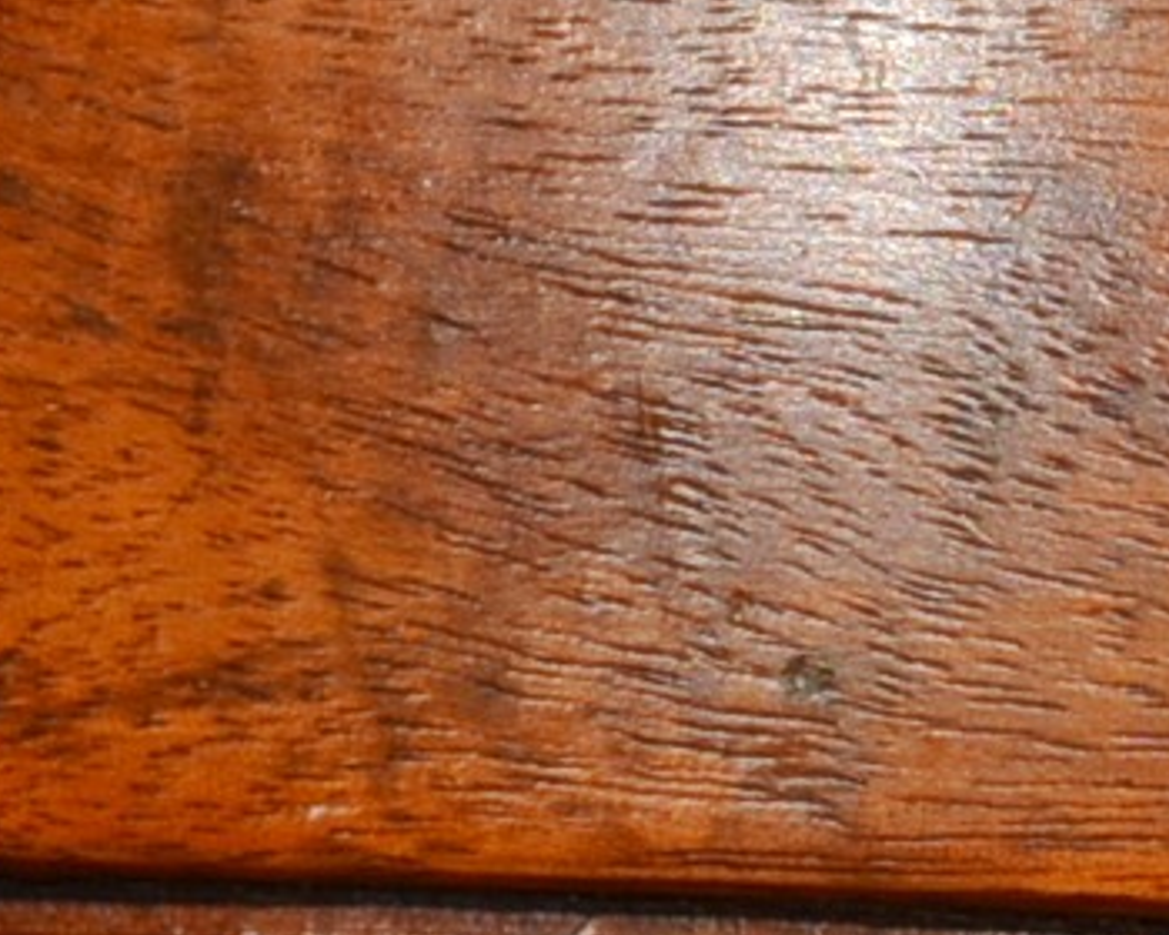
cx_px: 3904
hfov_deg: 2.2
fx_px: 30758
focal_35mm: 889
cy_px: 985
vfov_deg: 1.7
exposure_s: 1/250
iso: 100
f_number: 10
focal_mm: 90
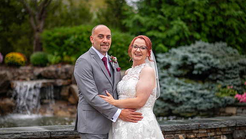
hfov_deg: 23.7
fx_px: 587
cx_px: 124
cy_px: 79
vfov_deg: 13.5
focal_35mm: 90
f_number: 2.2
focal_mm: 85
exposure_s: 1/3200
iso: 640
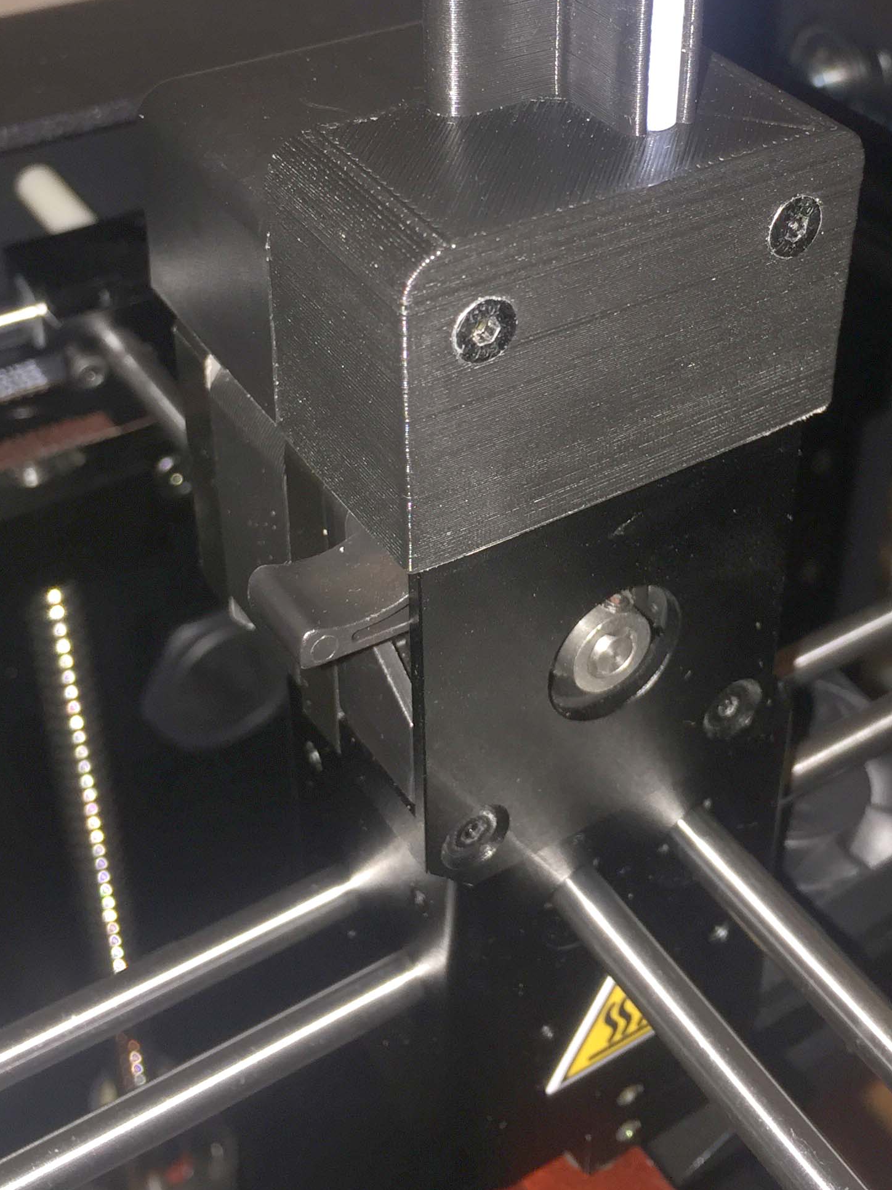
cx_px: 562
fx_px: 1684
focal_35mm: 49
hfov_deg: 29.6
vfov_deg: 38.2
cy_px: 339
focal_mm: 4.15
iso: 50
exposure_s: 1/33
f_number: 2.2
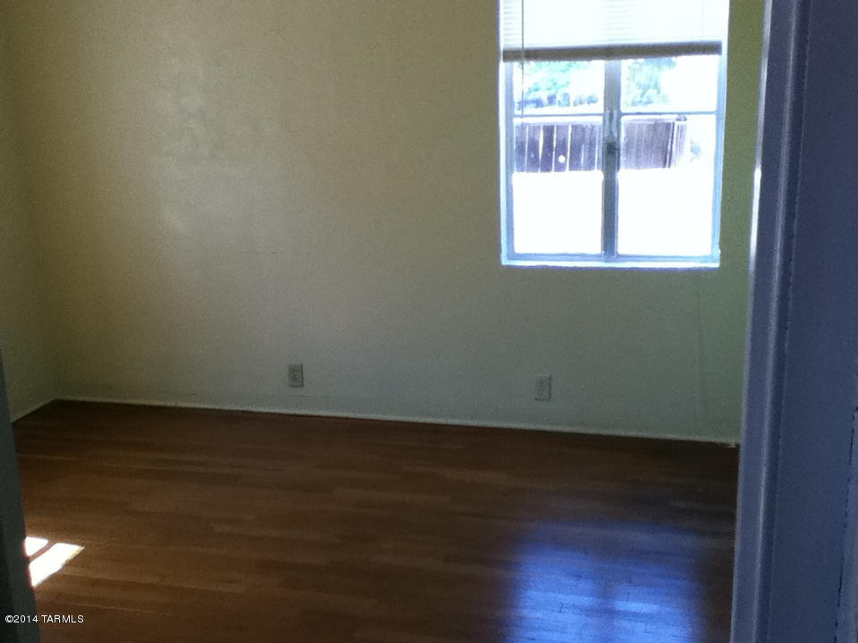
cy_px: 322
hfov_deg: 56.8
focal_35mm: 32
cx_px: 429
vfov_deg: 44.2
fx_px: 793
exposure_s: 1/120
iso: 160
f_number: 2.4
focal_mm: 3.85
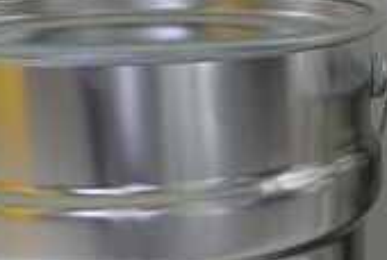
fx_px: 948
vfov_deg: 15.0
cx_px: 373
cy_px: 323
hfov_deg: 22.3
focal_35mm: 88
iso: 125
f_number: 2.2
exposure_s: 1/60
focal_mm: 6.4
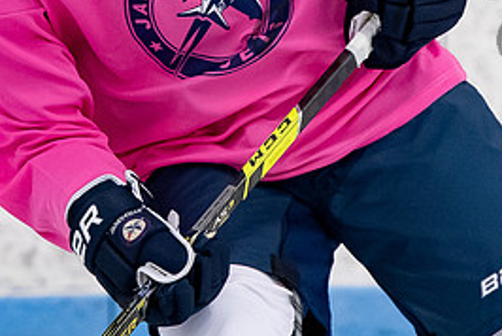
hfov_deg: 2.0
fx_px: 14281
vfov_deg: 1.3
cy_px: -151
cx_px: 113
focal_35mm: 1023
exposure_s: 1/800
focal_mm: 200
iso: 2000
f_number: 3.5
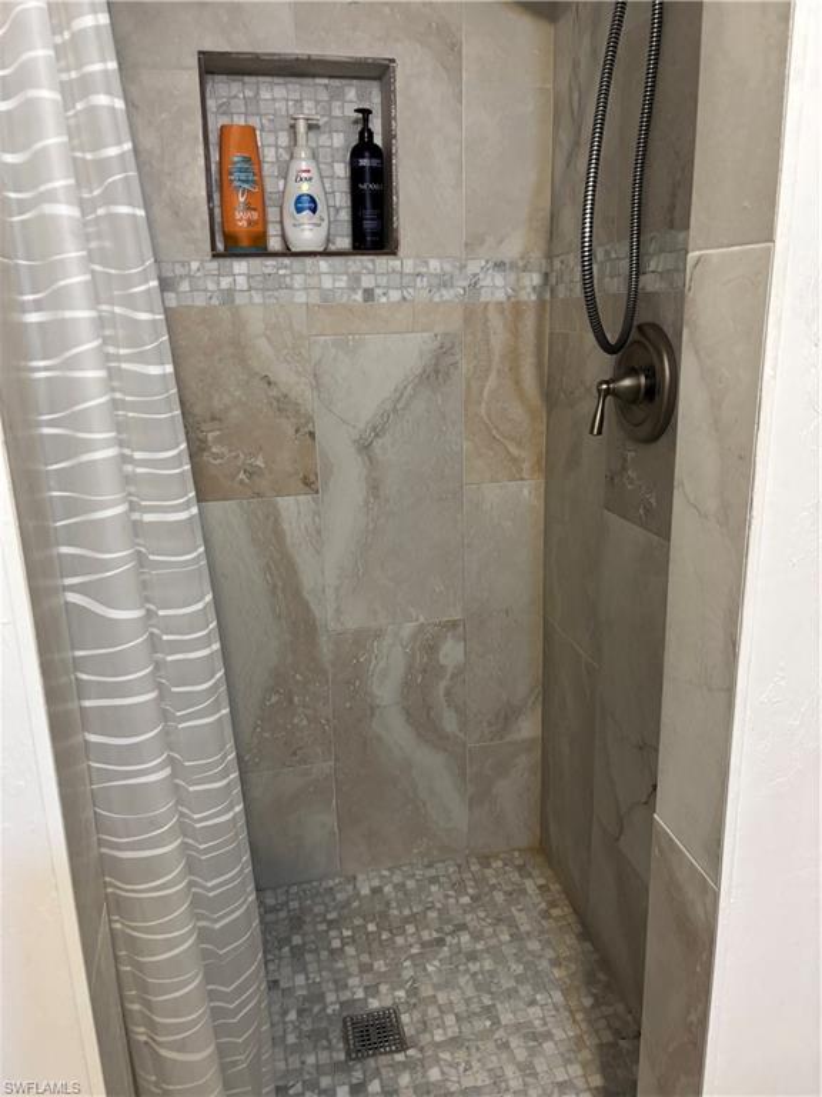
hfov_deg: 53.1
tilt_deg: -14.6
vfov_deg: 67.3
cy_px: 548
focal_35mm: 26
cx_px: 411
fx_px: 823
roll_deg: +2.4
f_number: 1.6
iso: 250
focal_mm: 5.96
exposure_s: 1/60
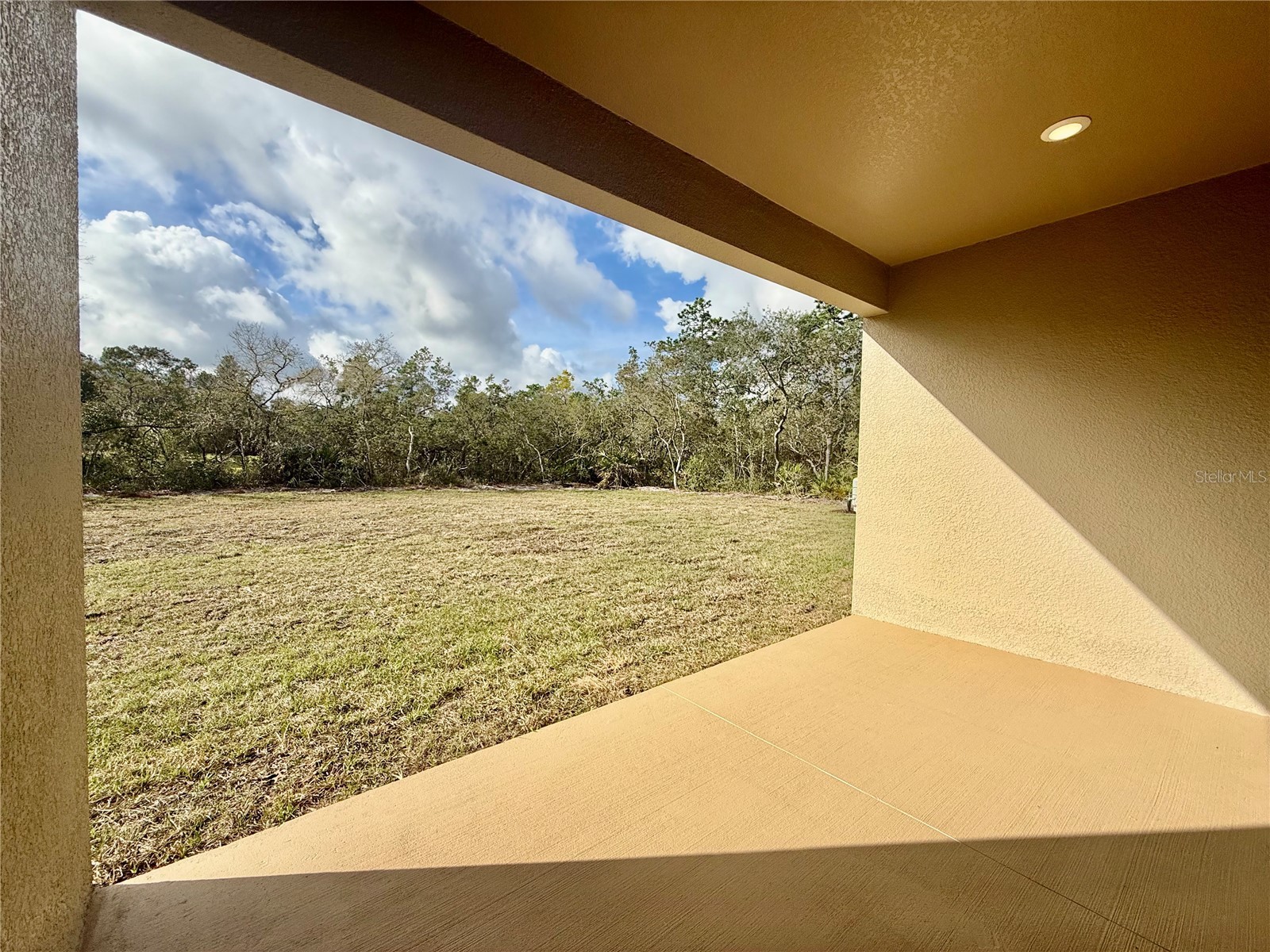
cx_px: 635
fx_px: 514
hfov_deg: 102.1
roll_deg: -1.2
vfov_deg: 85.7
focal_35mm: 14
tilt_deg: -1.6
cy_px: 476
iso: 50
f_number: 2.2
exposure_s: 1/2506
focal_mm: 2.22
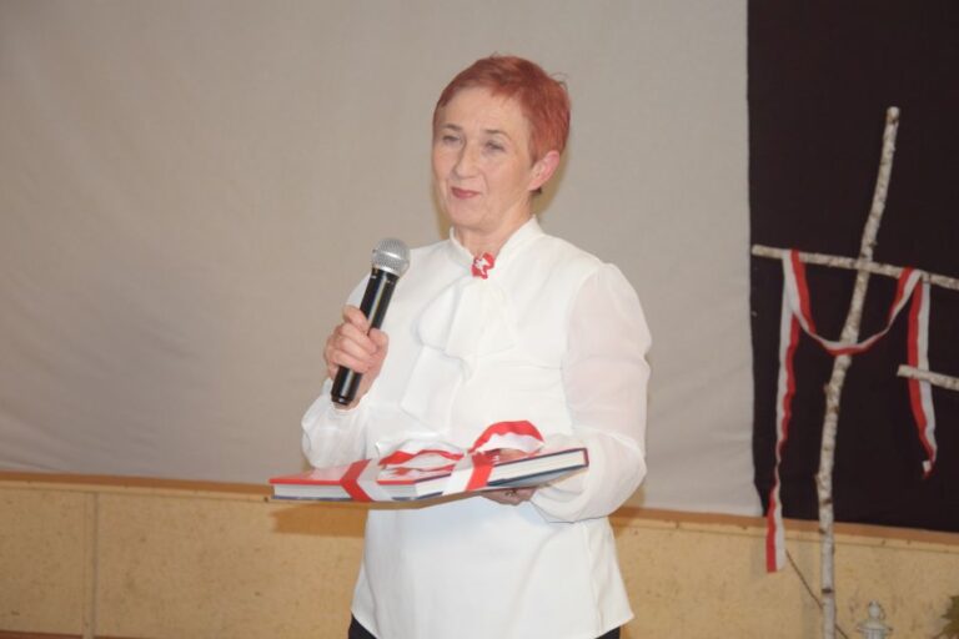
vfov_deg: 14.7
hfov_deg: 21.9
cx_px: 480
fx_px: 2477
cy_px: 320
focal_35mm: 93
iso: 2200
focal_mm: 62
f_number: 5.3
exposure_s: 1/60
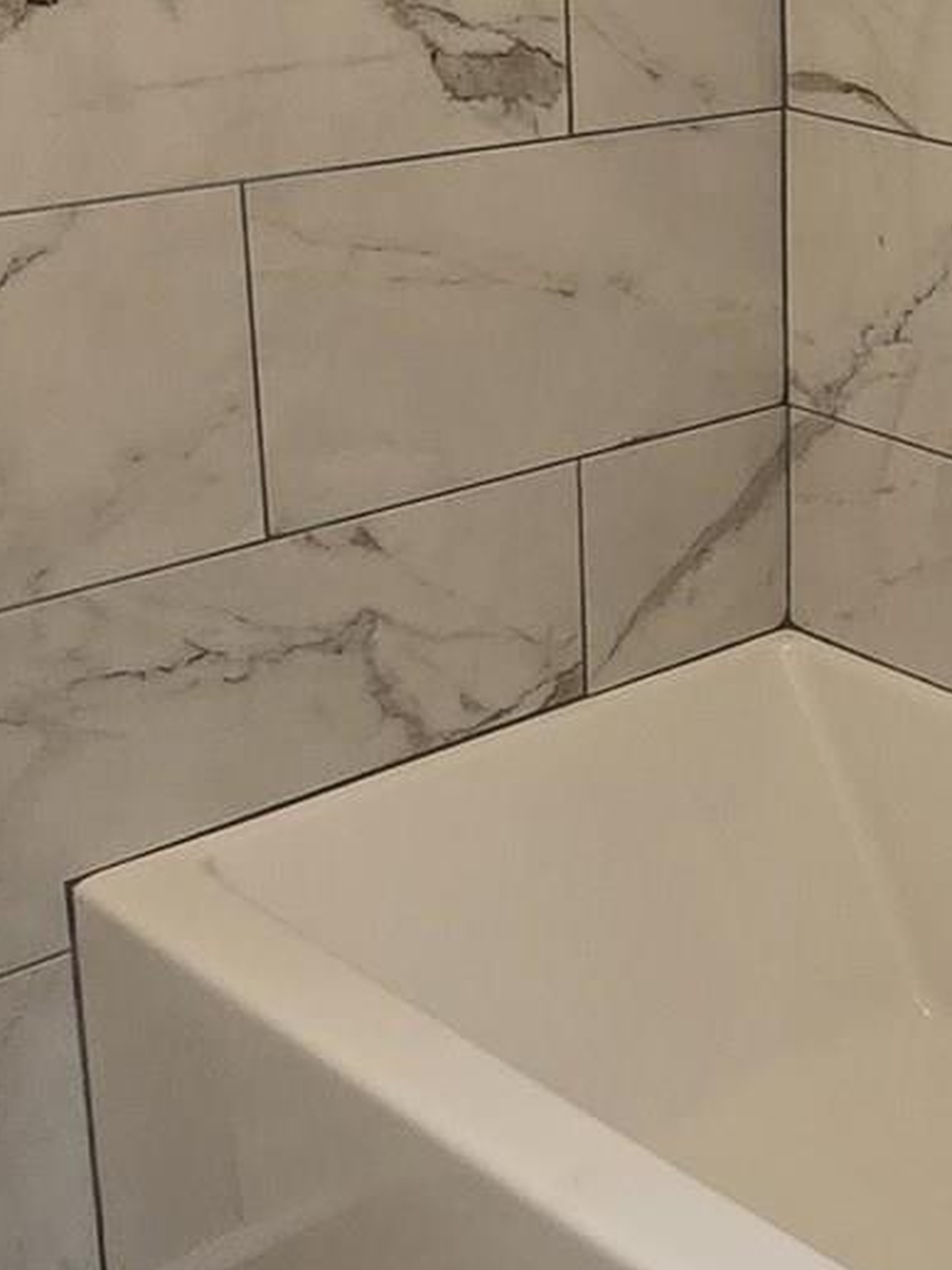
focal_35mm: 58
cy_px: 428
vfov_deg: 33.0
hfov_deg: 21.7
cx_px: 1365
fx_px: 2127
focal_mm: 2.2
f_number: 2.2
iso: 160
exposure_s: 1/60
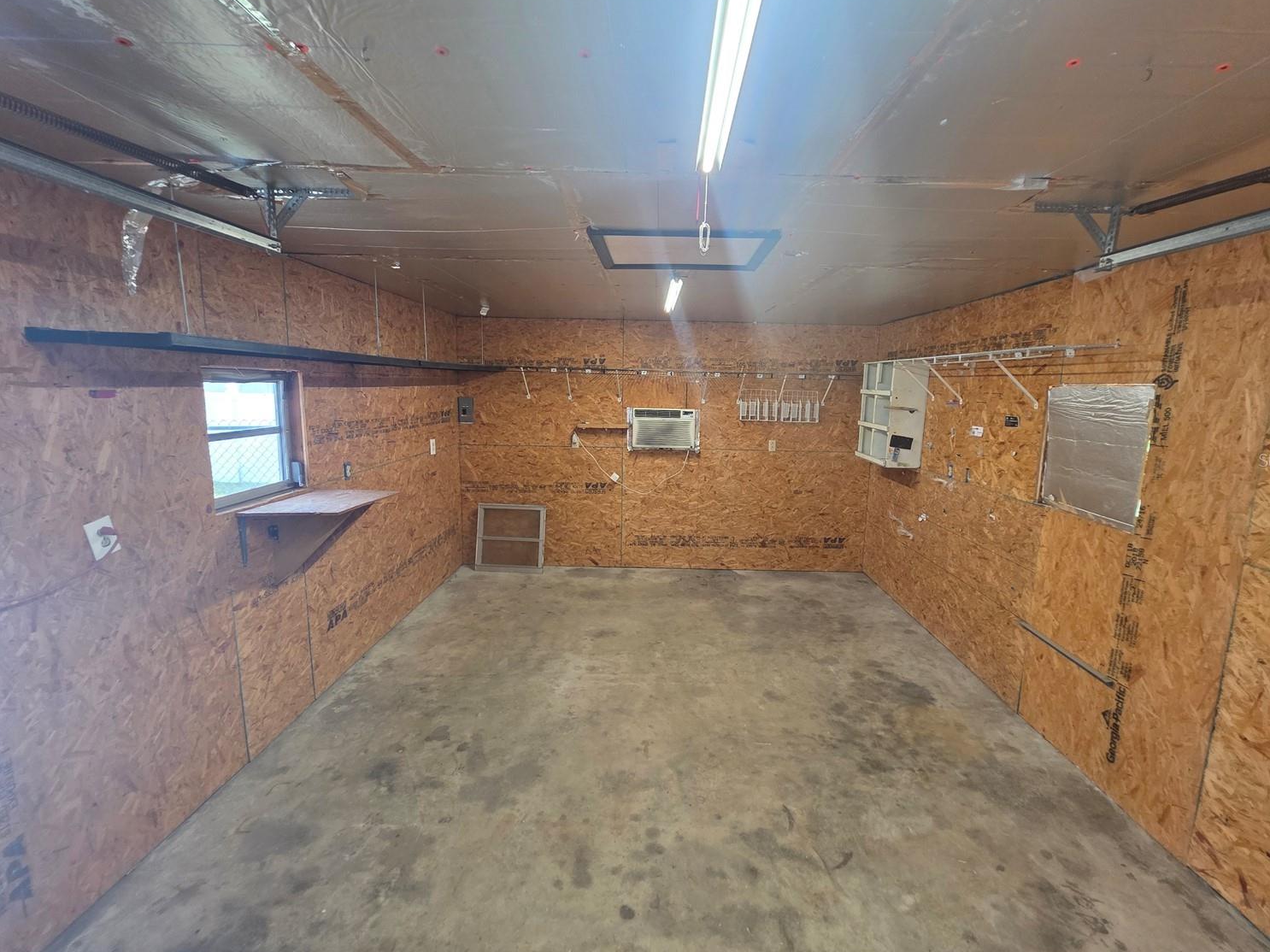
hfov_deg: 102.0
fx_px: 514
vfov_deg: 85.6
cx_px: 656
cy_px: 460
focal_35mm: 14
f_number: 1.9
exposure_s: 1/120
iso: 160
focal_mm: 2.2
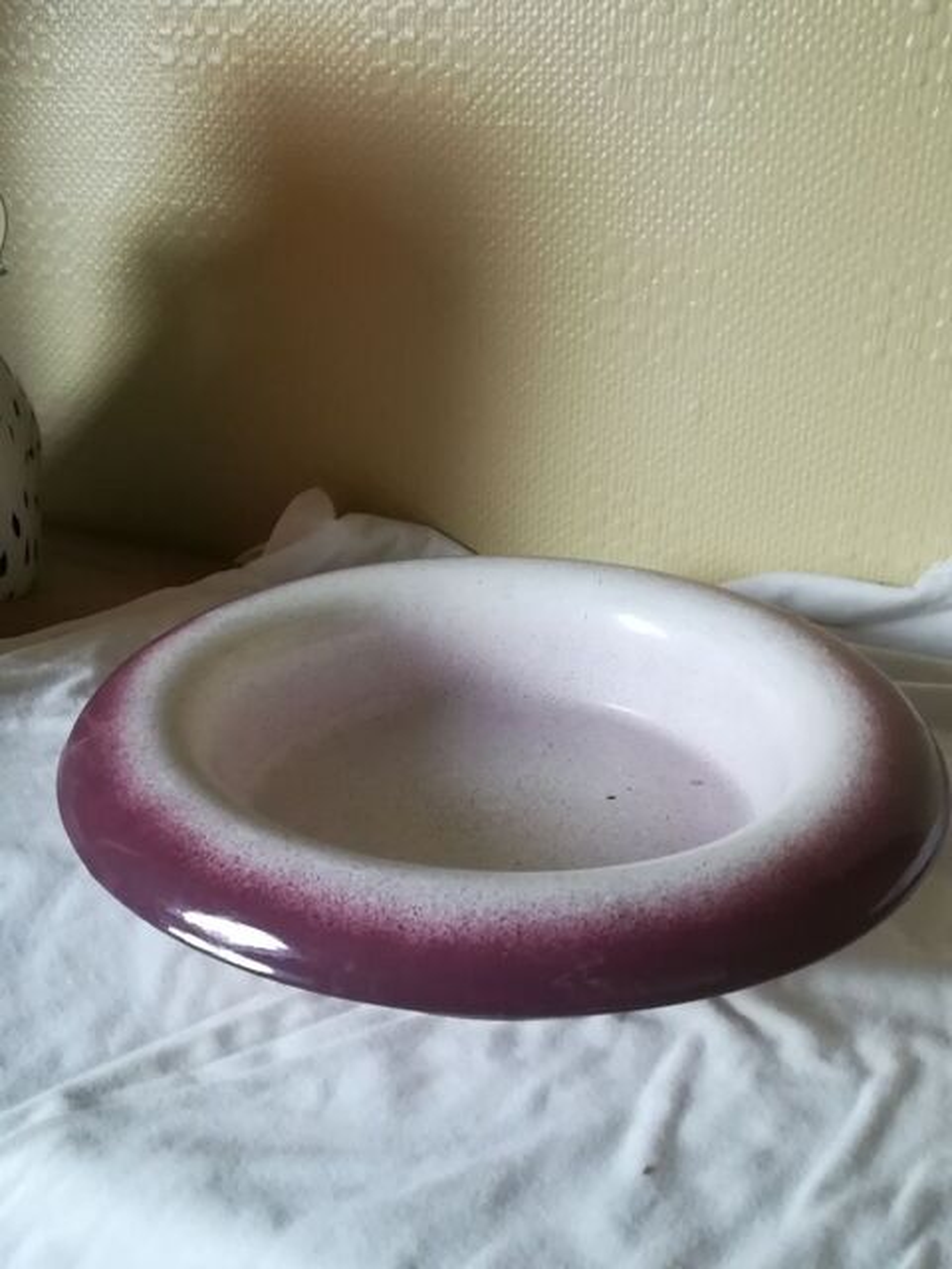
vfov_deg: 55.4
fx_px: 1210
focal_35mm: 33
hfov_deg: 42.9
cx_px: 476
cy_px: 634
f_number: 2.2
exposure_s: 1/33.3
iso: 320
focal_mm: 3.83
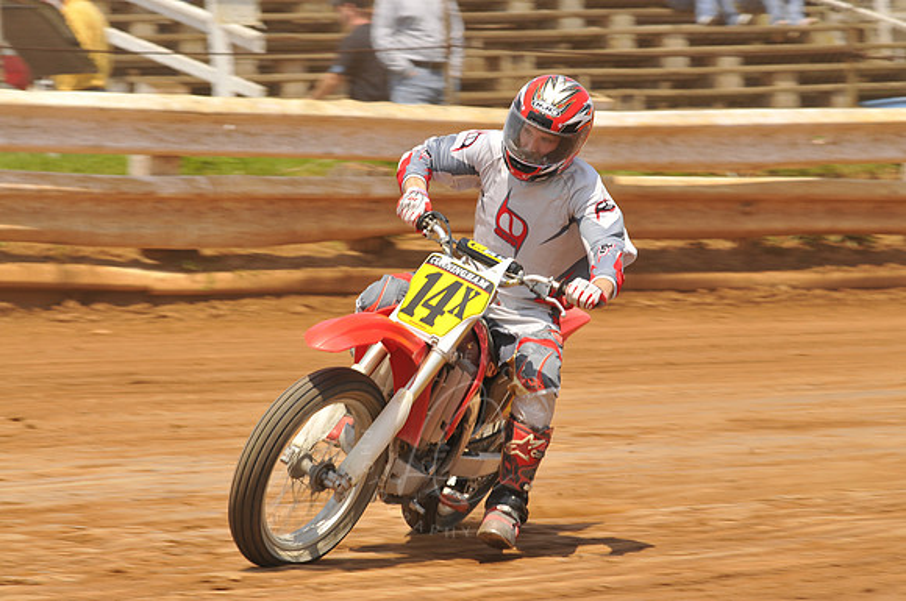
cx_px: 453
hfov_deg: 8.9
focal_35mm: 232
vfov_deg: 5.9
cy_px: 300
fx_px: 5843
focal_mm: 155
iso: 200
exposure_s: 1/400
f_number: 8
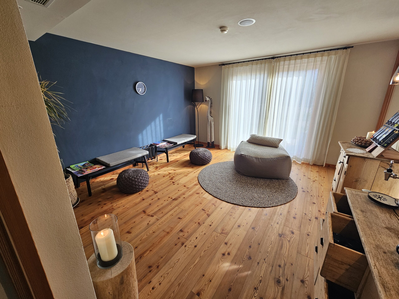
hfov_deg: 106.2
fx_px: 150
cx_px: 200
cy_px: 150
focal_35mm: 13
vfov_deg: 89.9
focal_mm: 2.2
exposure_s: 1/50
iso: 50
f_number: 2.2
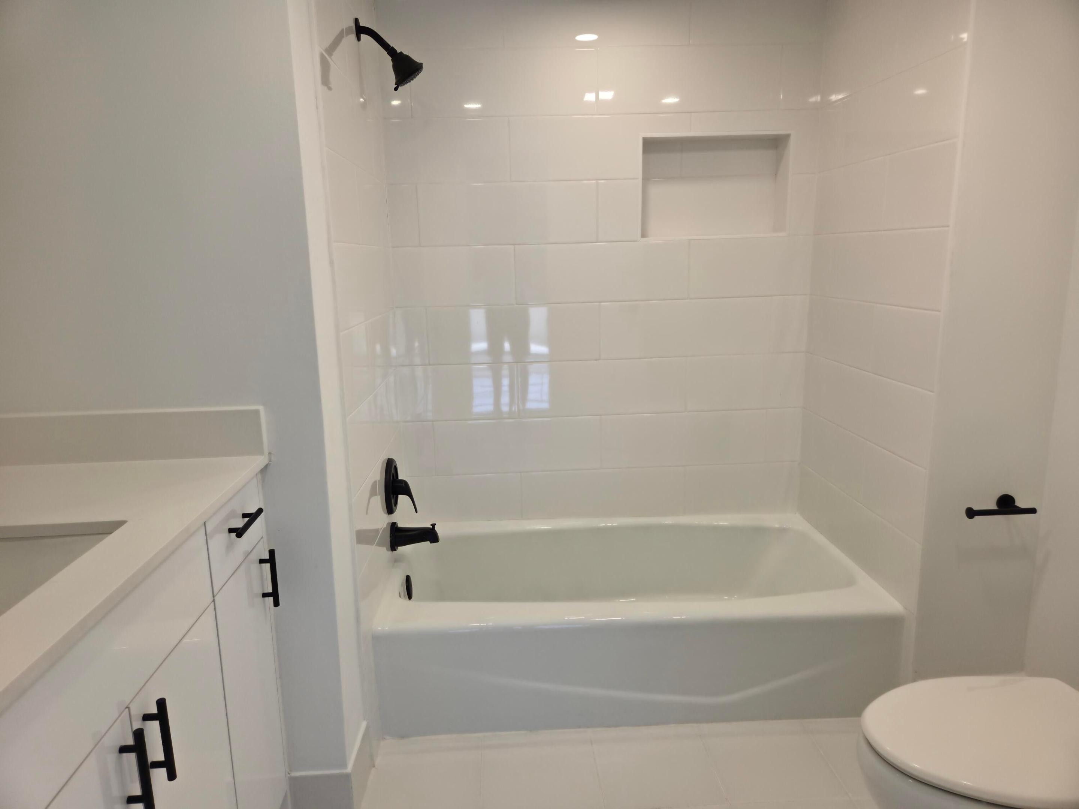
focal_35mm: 23
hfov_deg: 73.9
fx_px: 717
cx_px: 540
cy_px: 404
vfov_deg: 58.9
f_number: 1.8
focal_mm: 5.4
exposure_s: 1/120
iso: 50
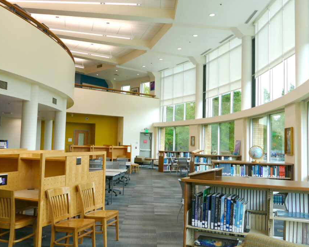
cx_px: 154
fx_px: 311
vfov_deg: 43.3
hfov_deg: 52.9
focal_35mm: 34
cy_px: 123
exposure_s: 1/100
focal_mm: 10.85
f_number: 3
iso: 125
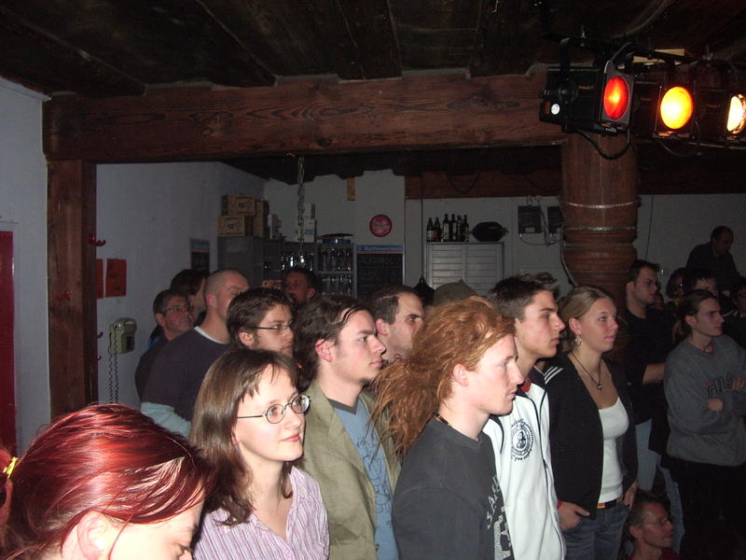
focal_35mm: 35
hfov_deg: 52.6
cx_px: 373
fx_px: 754
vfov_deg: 40.7
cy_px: 280
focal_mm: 5.8
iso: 200
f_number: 2.6
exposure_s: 1/40
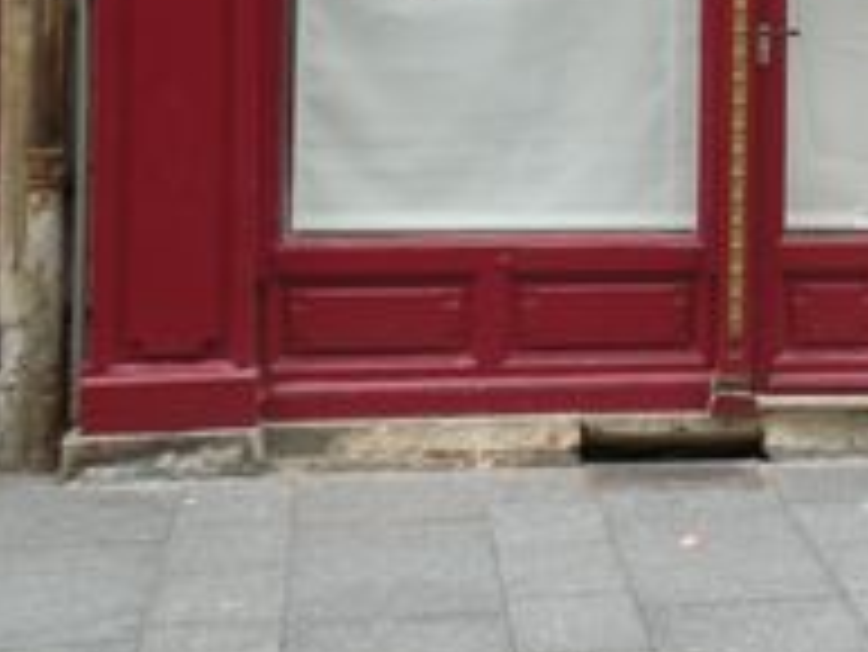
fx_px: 2785
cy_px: -74
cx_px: 994
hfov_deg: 17.1
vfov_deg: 13.1
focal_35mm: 111
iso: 64
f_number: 3.2
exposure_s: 1/68.1
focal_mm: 7.4
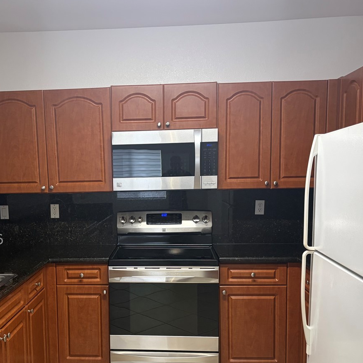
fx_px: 498
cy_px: 239
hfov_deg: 39.7
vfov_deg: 39.6
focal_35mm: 42
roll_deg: +1.6
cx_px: 131
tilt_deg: -7.5
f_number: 1.6
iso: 160
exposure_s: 1/60
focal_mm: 5.96
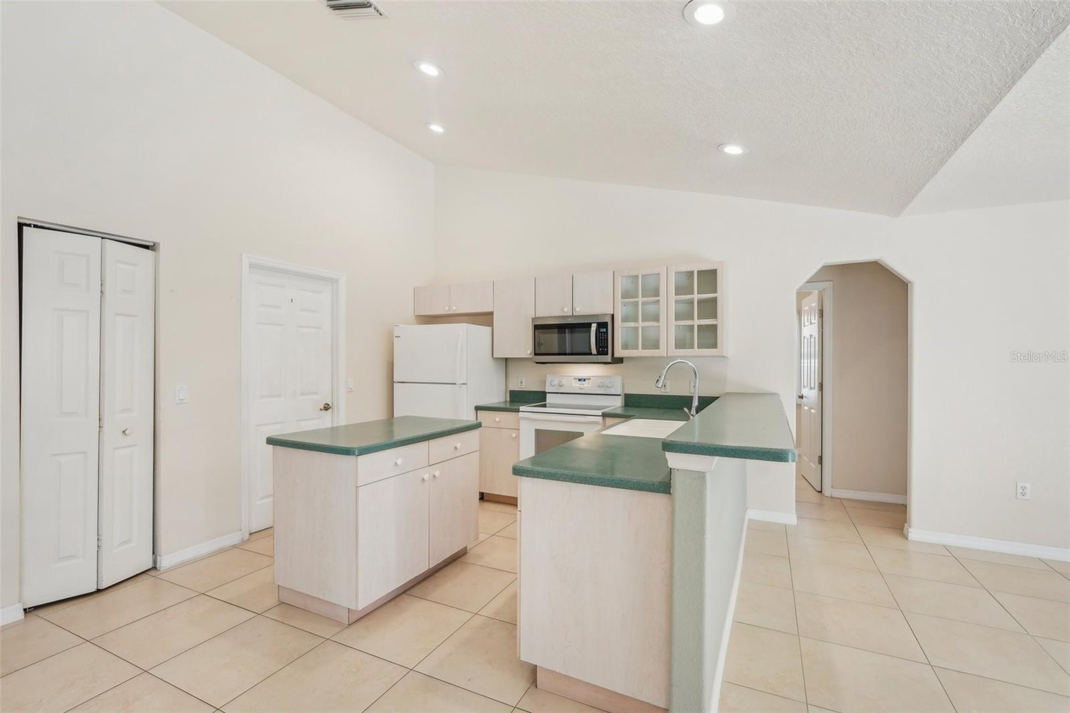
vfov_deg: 73.7
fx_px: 475
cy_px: 356
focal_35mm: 16
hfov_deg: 96.7
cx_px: 535
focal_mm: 16
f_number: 8
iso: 400
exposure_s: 1/20
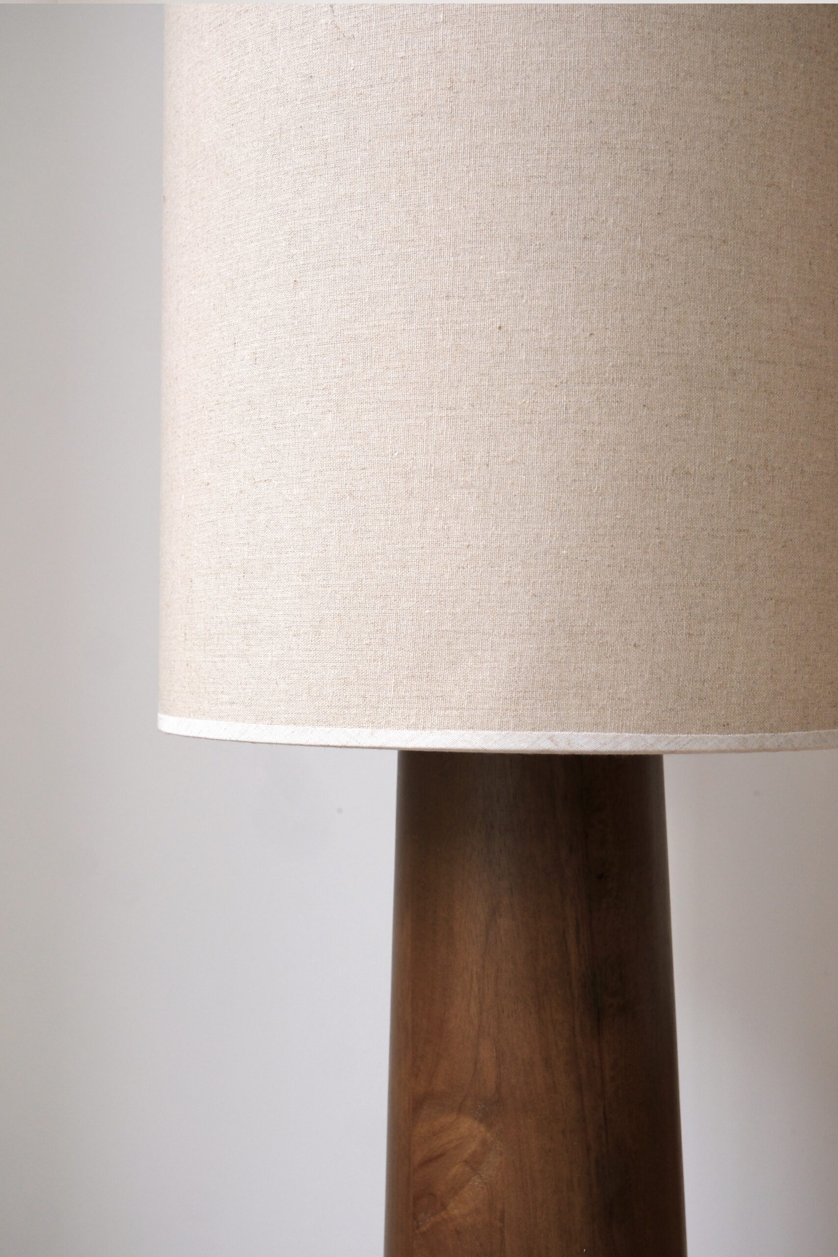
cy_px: 628
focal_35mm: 51
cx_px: 419
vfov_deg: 38.9
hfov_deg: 26.5
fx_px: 1780
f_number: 4
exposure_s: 1/52
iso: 640
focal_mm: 34.2
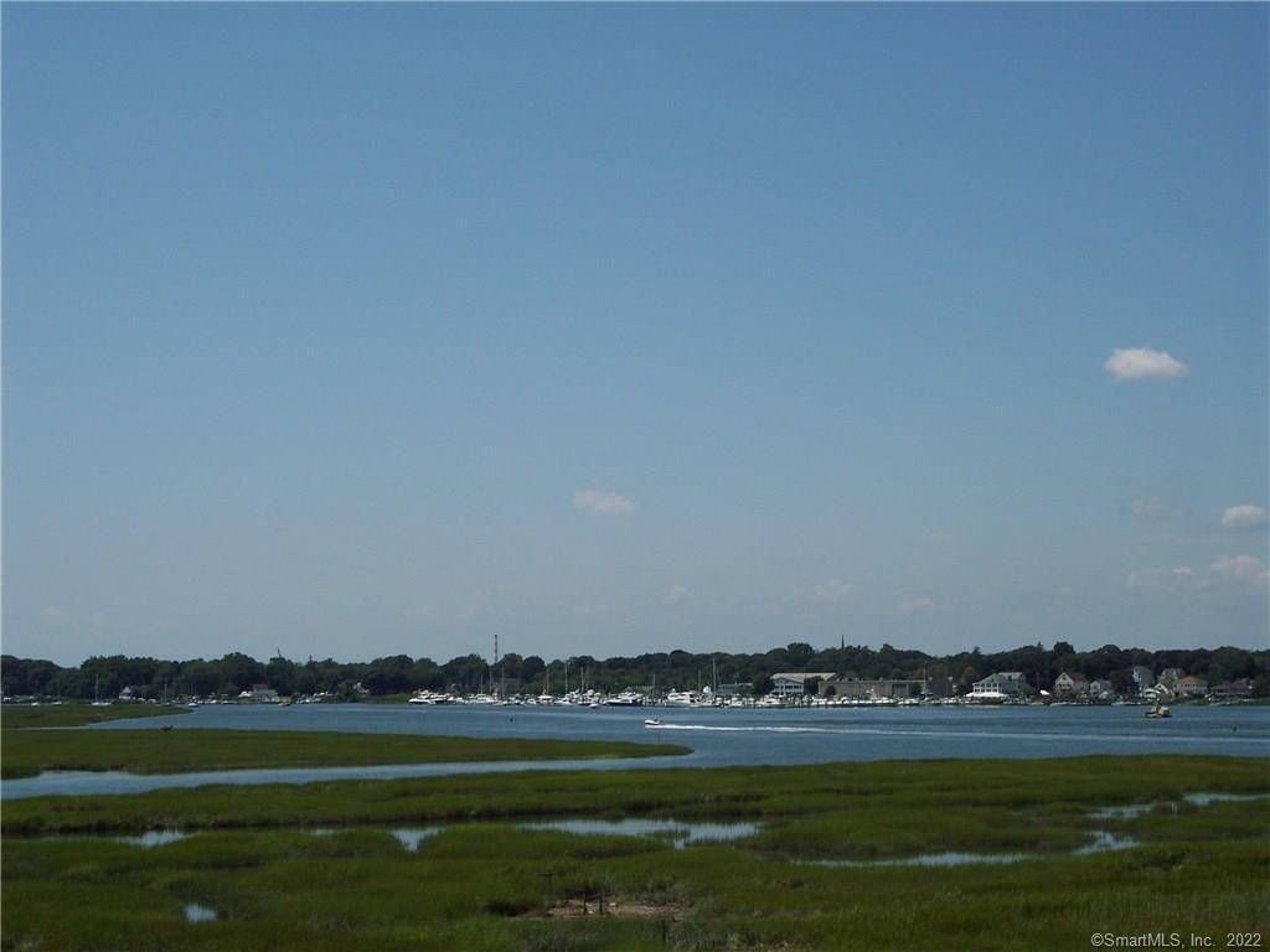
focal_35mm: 65
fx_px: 2385
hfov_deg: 29.8
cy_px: 476
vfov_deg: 22.6
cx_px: 635
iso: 100
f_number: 6.7
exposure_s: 1/750
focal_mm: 13.3
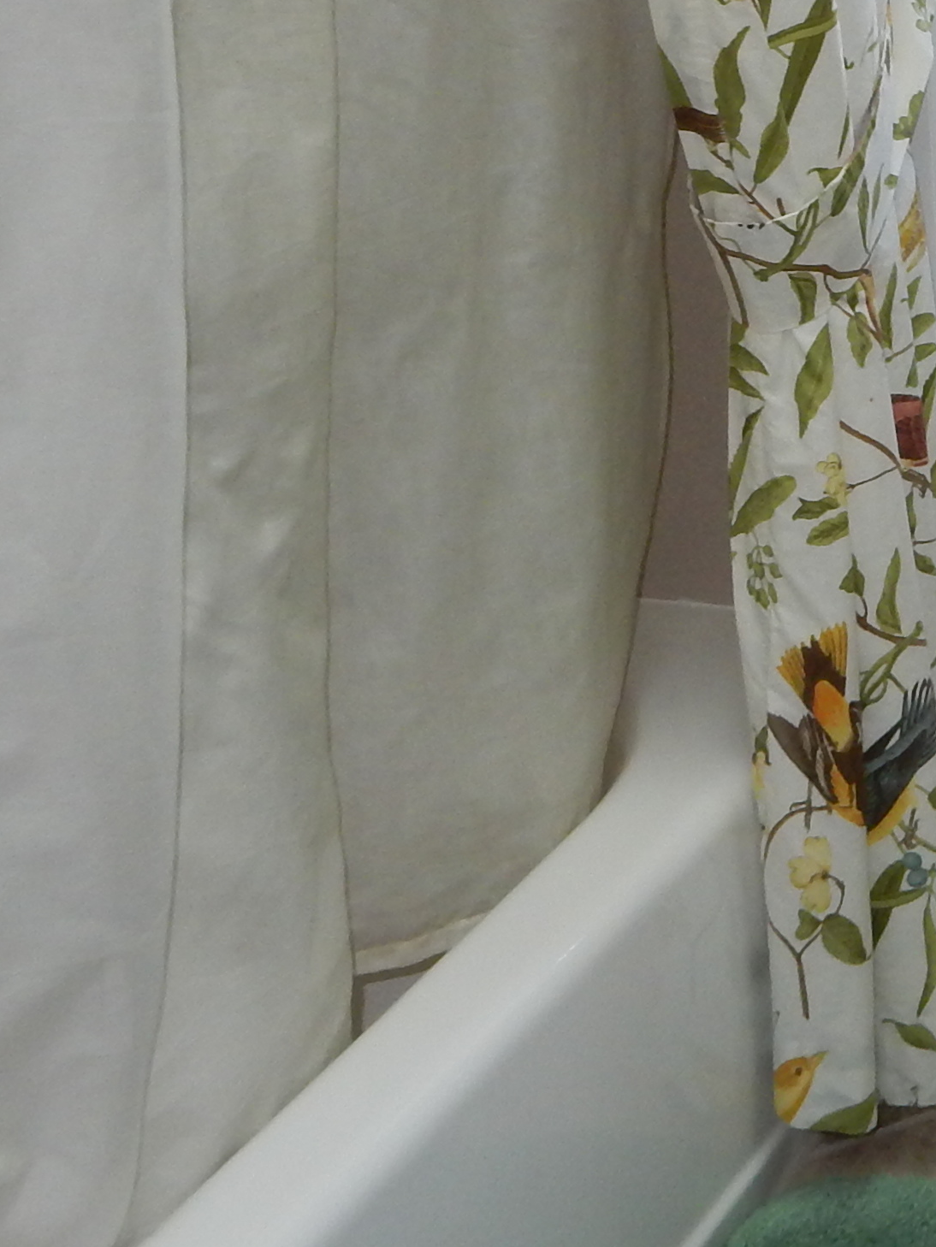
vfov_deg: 23.9
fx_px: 2847
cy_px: 67
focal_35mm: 79
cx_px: 1336
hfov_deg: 17.1
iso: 160
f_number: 3.7
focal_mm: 4.5
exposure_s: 1/30
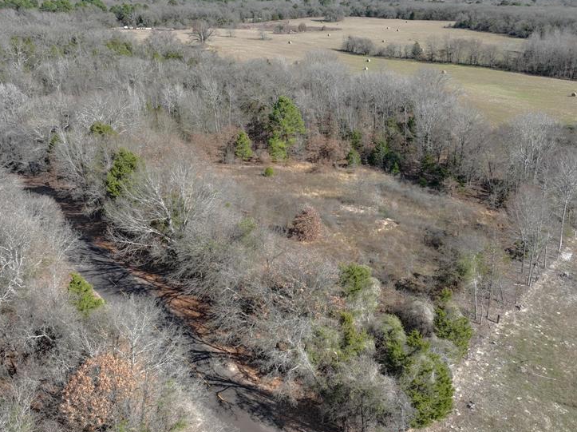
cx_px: 337
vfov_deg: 41.7
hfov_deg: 53.7
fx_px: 566
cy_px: 198
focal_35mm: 34
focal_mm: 12.29
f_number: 6.3
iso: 100
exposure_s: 1/250
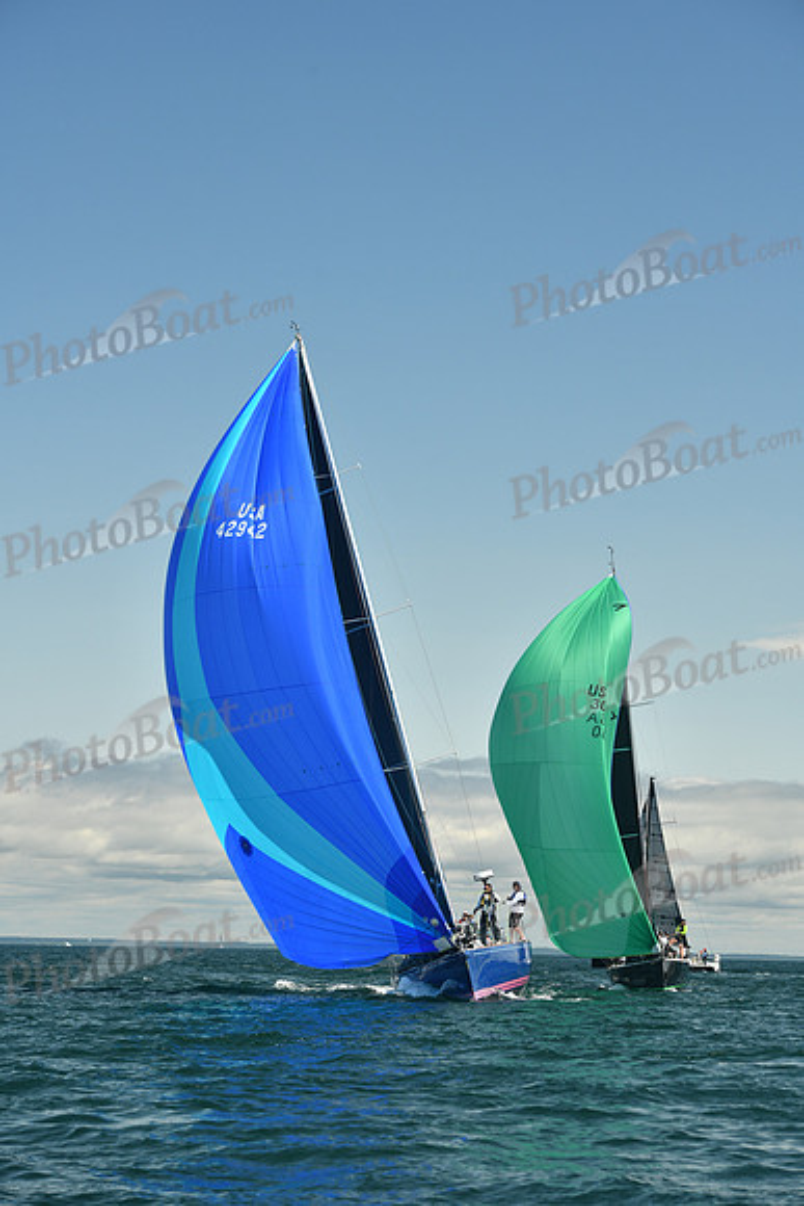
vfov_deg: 22.1
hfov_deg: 14.9
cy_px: 603
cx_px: 402
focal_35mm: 92
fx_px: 3080
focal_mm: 92
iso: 320
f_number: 6.3
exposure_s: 1/640
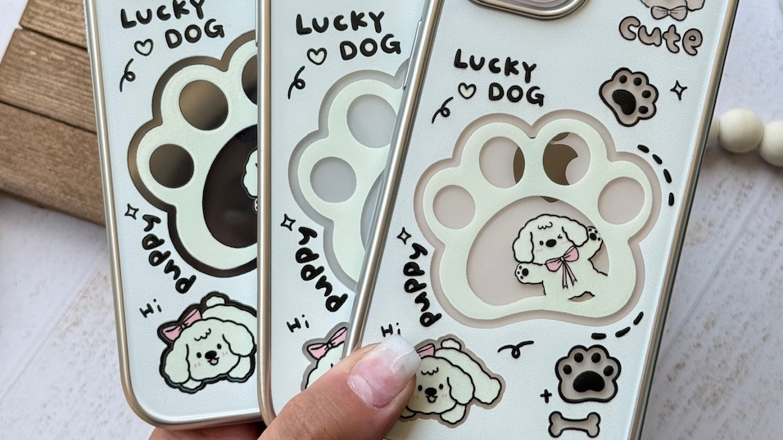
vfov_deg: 17.1
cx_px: 392
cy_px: 97
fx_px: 1454
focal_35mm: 70
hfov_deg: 30.1
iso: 64
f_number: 1.78
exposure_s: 1/731
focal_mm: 6.76
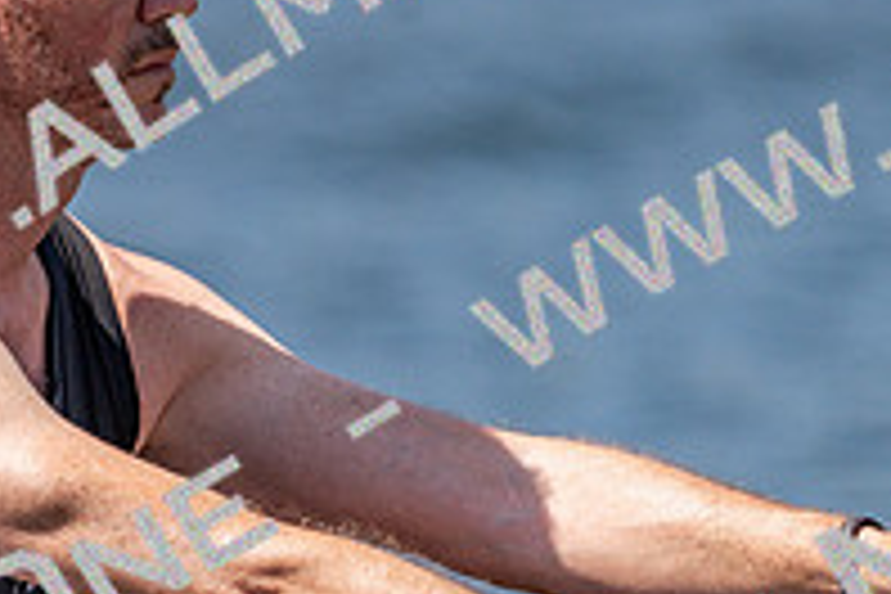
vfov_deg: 1.0
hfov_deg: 1.6
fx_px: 32717
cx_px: 144
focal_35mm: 1322
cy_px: 443
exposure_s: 1/2000
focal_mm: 452
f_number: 6.3
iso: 250
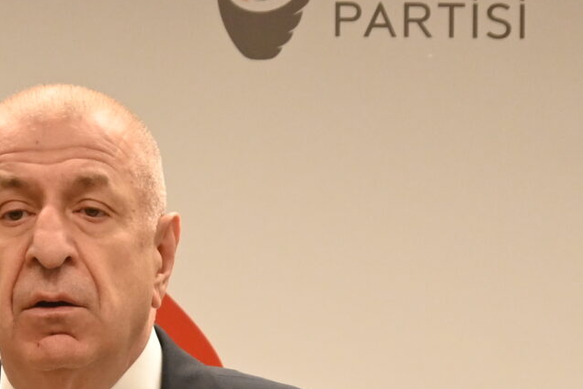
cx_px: 57
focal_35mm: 303
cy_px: 714
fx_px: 4908
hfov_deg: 6.8
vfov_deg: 4.5
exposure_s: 1/125
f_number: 6.3
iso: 1250
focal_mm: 50
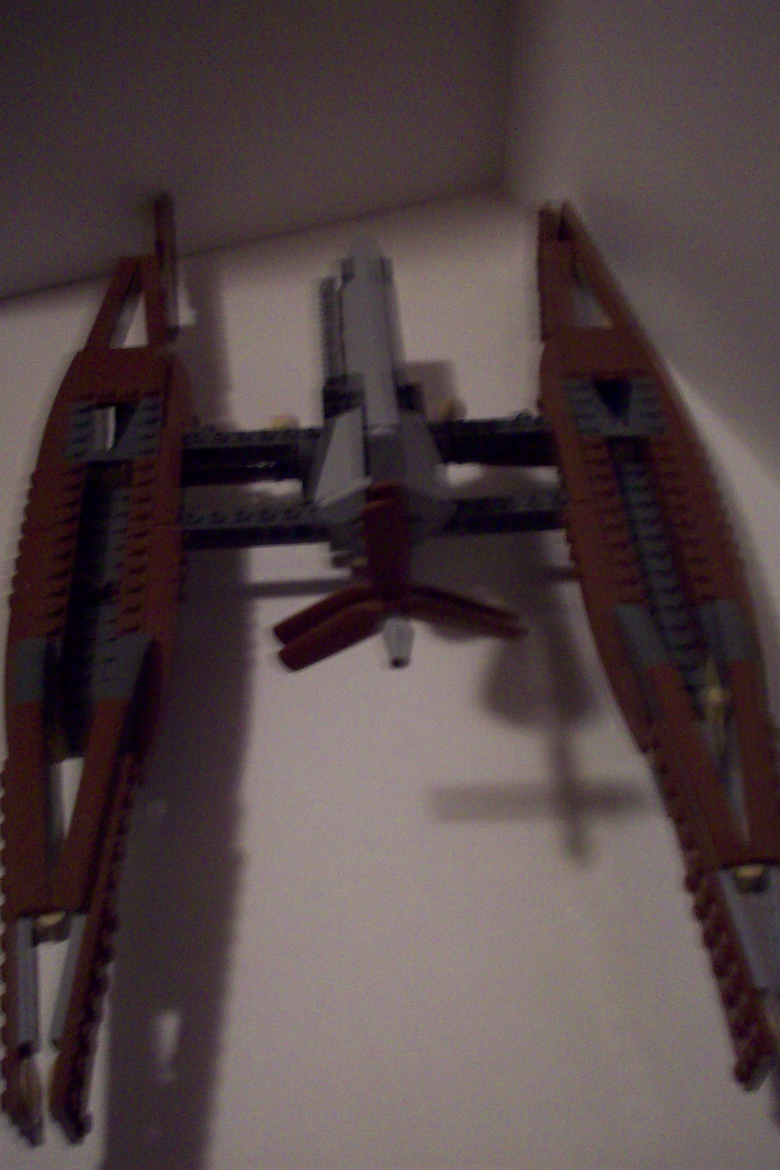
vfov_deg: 49.6
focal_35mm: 39
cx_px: 409
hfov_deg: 34.2
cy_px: 588
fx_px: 1267
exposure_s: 1/8
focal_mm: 6.2
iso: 200
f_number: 2.8
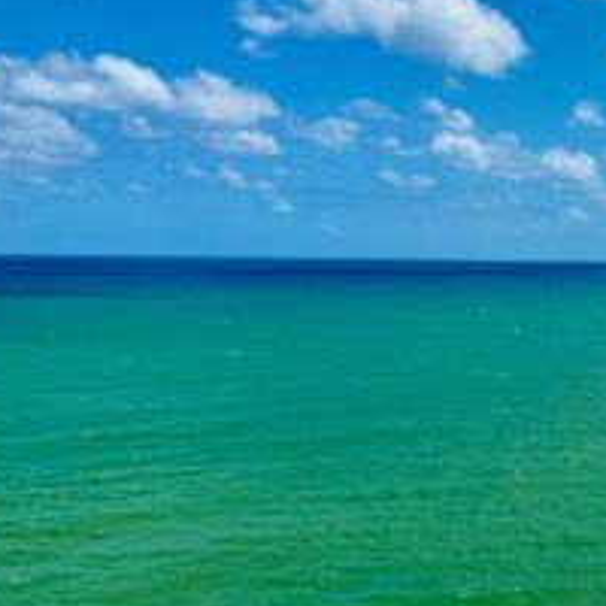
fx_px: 1050
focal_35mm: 53
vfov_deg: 32.2
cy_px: 311
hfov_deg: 30.5
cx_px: 570
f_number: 1.78
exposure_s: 1/14286
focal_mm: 6.76
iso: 80
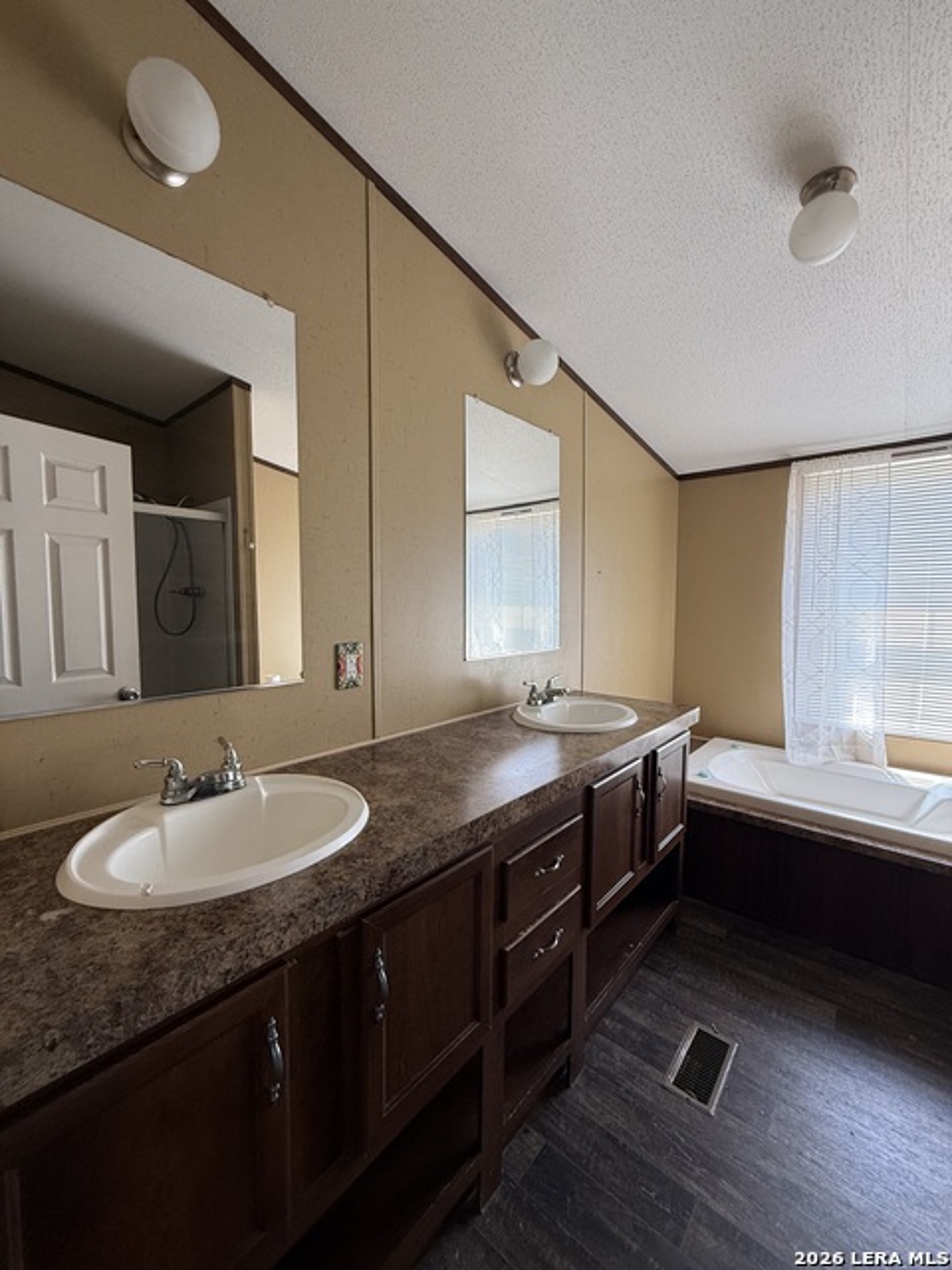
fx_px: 513
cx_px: 476
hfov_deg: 85.7
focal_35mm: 14
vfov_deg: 102.1
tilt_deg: -4.2
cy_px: 635
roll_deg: -0.1
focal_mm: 2.22
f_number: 2.2
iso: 250
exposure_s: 1/99
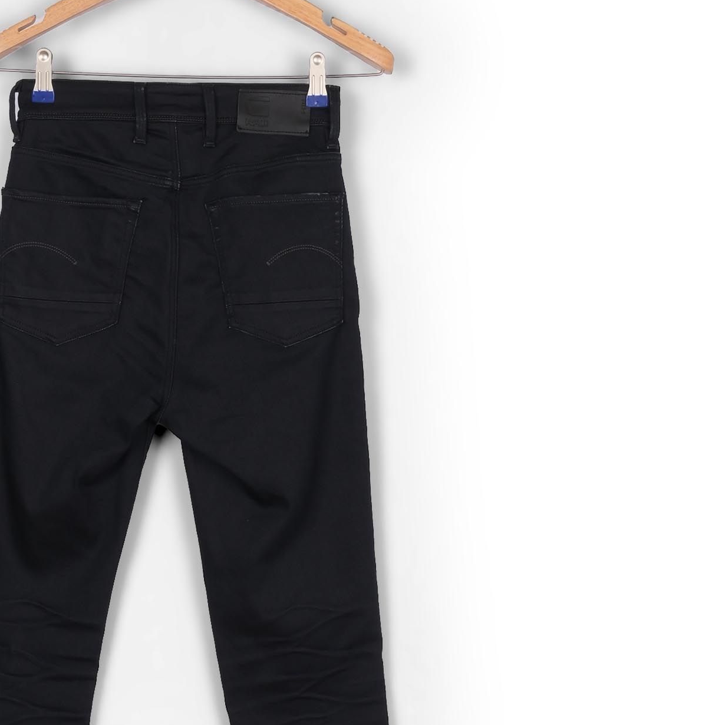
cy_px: 673
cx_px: 182
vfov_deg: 16.3
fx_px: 2488
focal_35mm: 105
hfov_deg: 16.5
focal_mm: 38
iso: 100
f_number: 13
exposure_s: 1/125
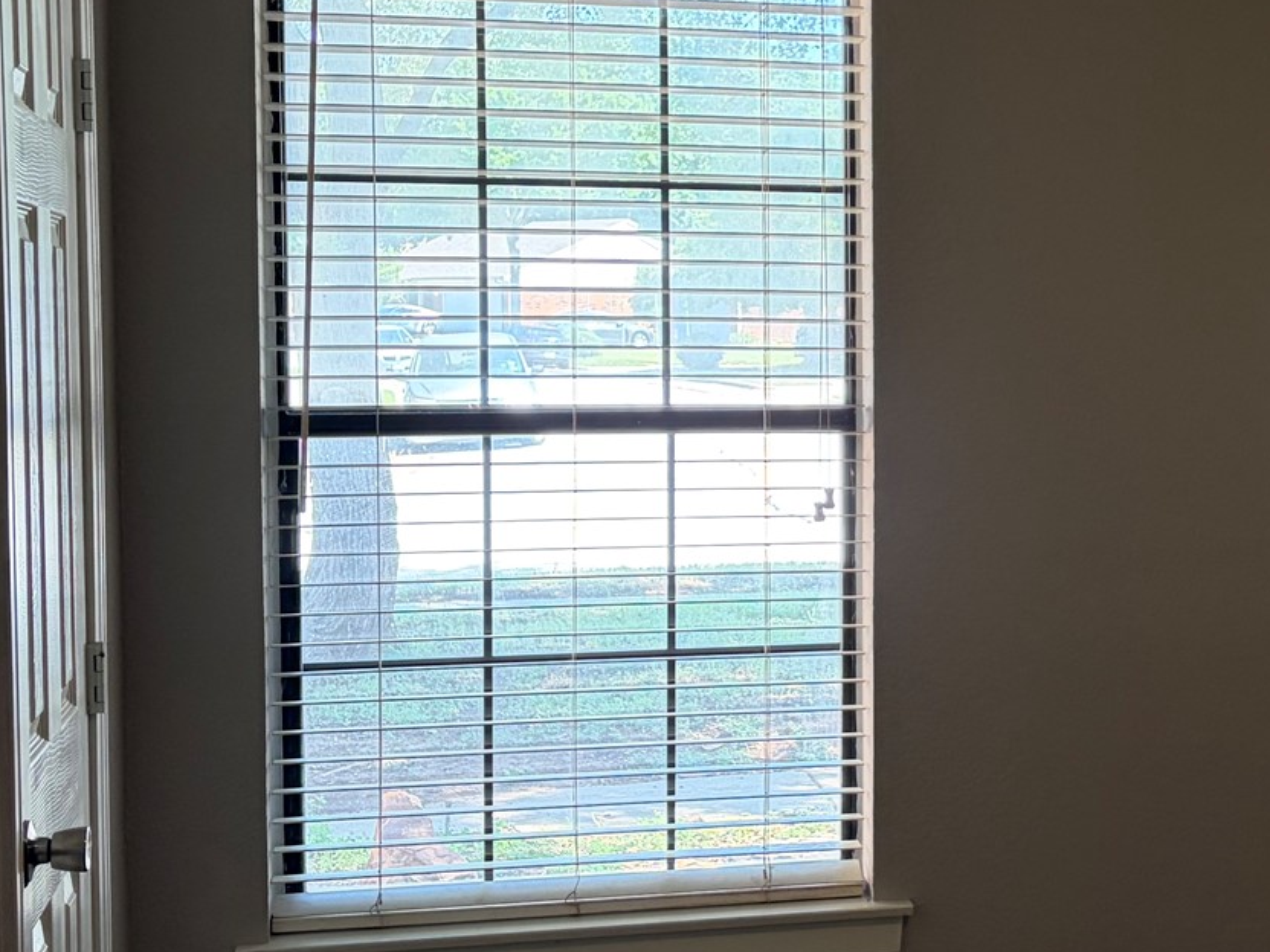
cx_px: 1069
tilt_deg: -2.5
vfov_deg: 22.9
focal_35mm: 64
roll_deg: +0.3
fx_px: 2348
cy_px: 397
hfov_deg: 29.4
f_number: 1.6
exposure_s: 1/120
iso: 200
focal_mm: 5.96
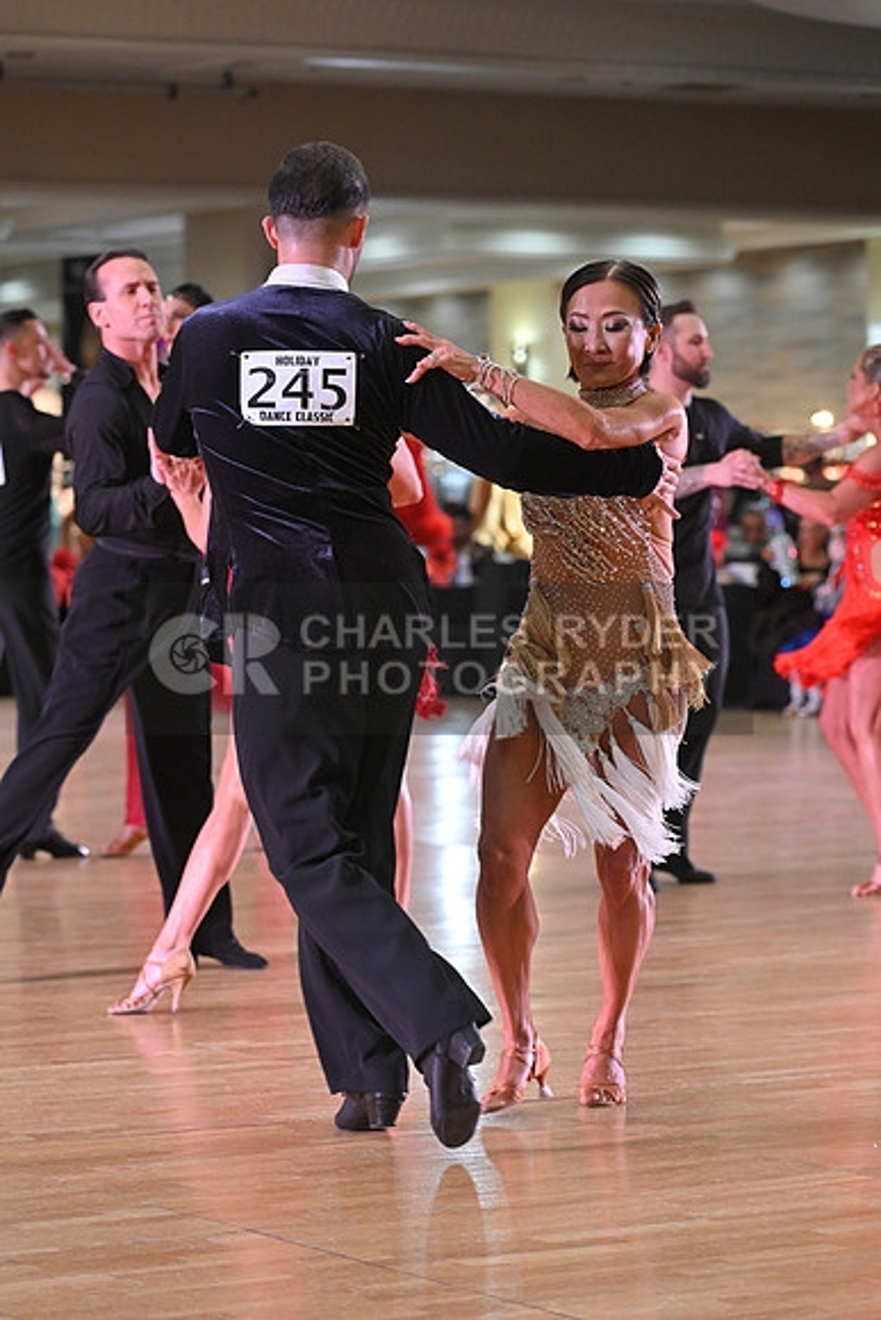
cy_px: 660
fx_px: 4402
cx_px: 440
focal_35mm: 120
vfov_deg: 17.1
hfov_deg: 11.4
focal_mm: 120
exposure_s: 1/320
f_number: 5
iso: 3200
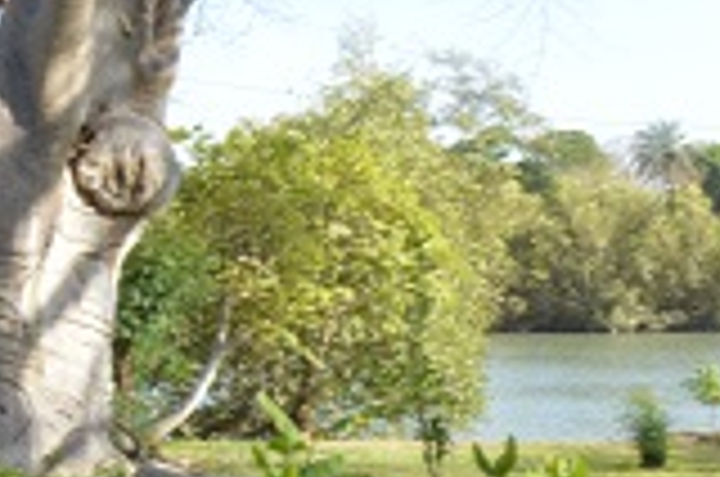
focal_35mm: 93
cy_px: -92
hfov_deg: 20.0
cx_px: -230
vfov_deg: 14.2
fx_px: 1856
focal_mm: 22
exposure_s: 1/8
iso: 100
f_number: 25
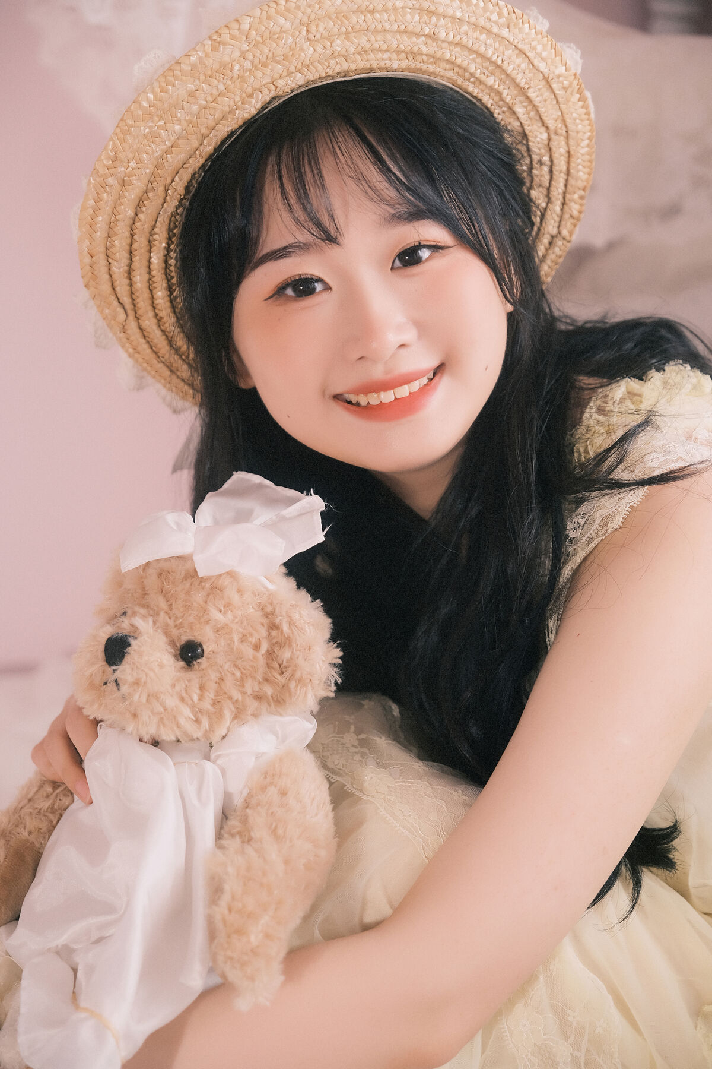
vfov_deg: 24.5
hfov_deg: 16.5
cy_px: 534
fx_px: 2462
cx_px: 356
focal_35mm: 83
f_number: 2.8
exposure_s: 1/250
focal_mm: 55
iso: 640
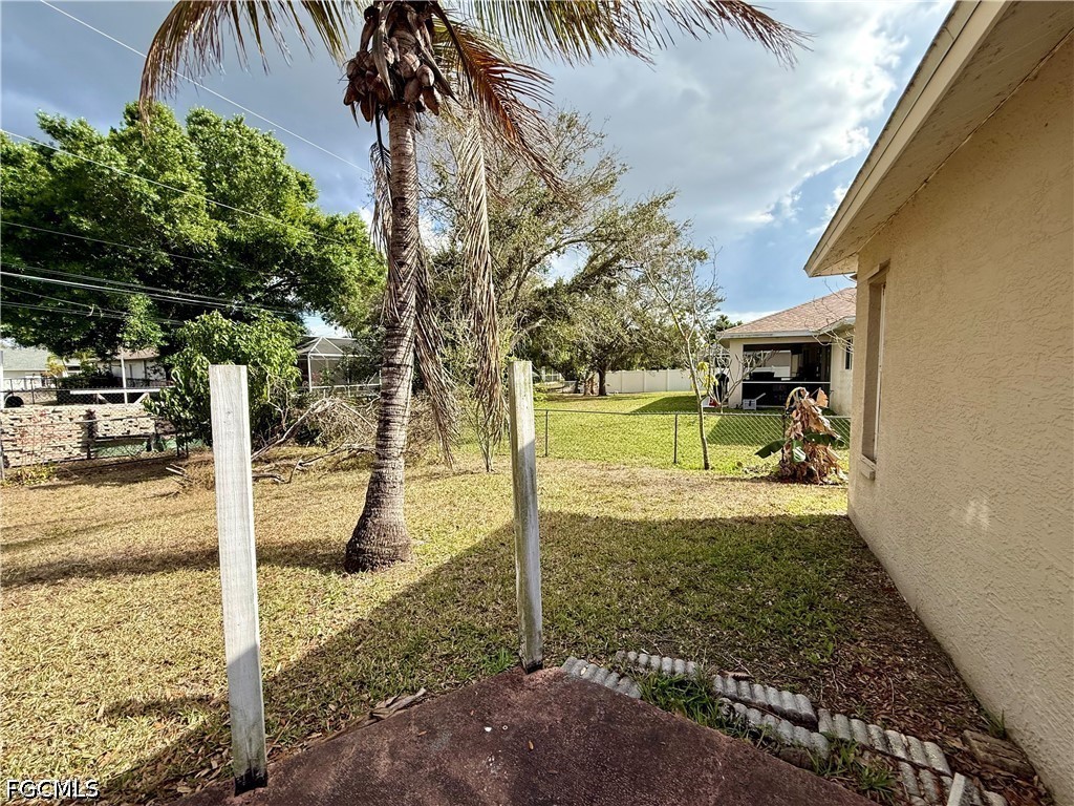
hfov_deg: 102.1
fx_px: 434
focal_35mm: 14
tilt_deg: -2.9
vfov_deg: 85.7
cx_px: 537
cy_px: 403
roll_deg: +0.8
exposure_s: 1/1033
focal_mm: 2.22
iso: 50
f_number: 2.2
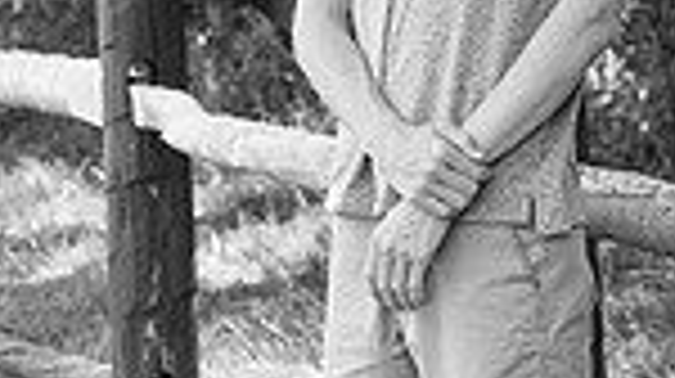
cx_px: 518
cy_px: 140
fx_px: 4792
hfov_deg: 8.0
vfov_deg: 4.5
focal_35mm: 268
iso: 500
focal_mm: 85
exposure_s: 1/200
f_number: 6.3
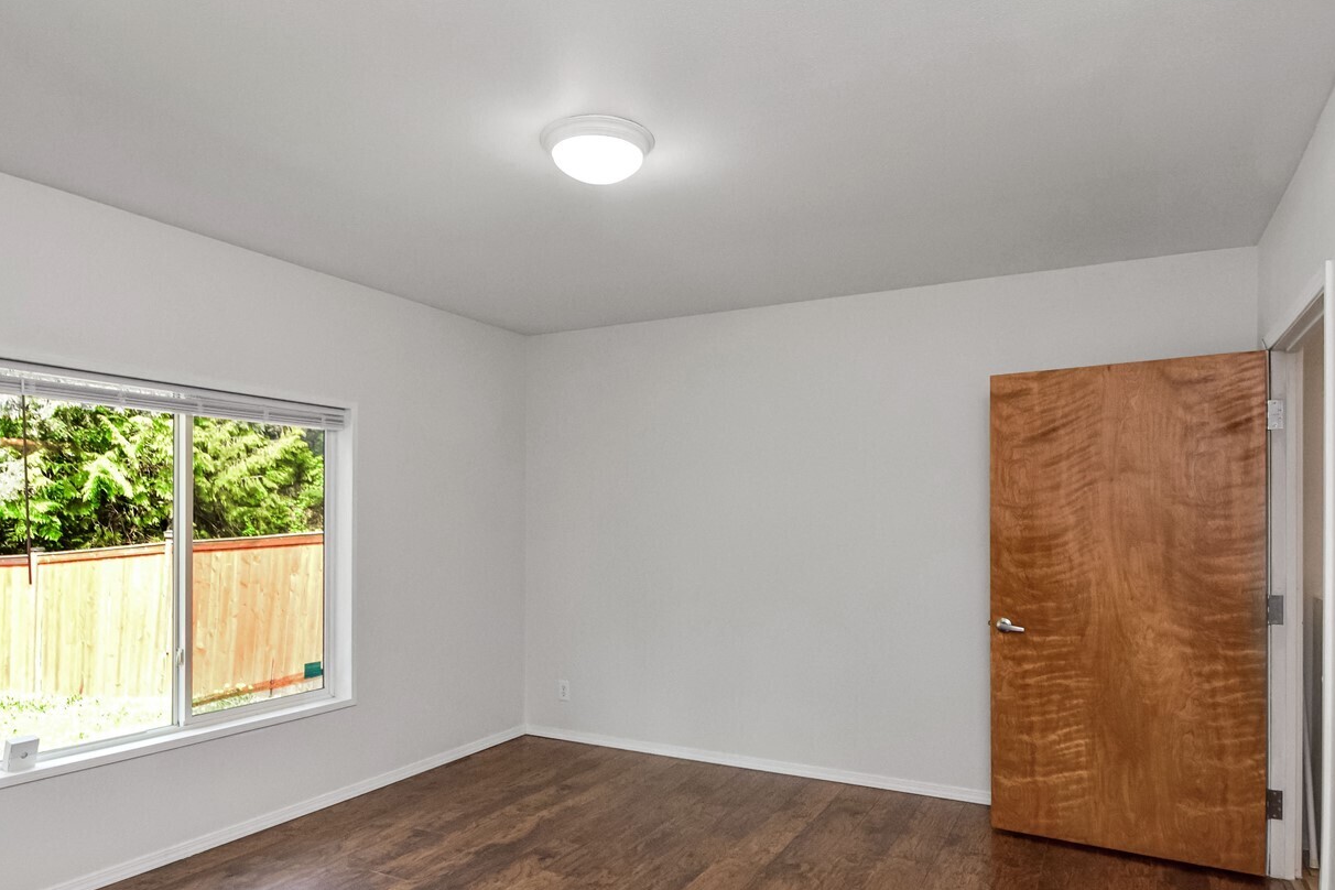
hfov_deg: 81.2
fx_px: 779
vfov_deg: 59.4
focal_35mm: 21
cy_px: 492
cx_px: 652
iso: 720
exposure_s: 1/125
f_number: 5.6
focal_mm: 10
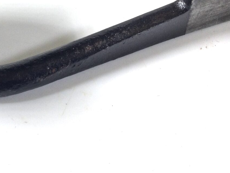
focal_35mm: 70
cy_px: 33
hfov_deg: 26.7
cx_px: 15
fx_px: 465
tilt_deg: -57.4
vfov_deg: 20.8
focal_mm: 3.3
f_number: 2.4
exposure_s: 1/124
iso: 25
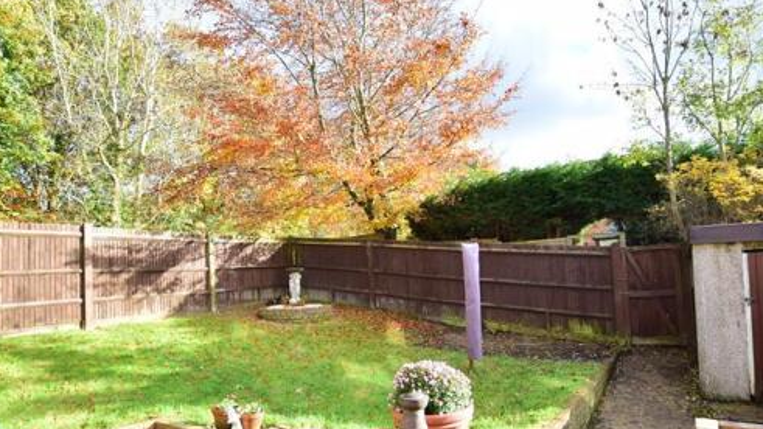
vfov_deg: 53.1
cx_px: 356
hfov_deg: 83.7
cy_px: 260
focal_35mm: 21
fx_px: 425
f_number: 6.3
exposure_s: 1/160
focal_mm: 10
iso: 200
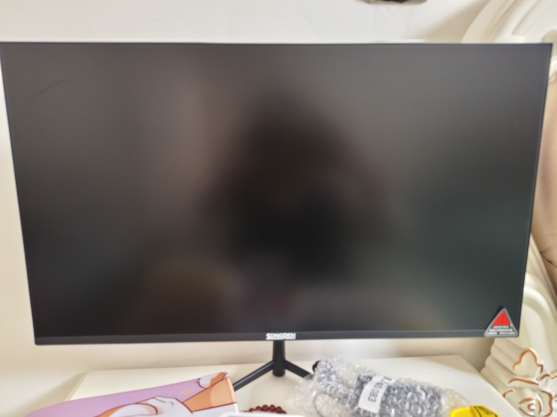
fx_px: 370
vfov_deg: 58.9
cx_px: 278
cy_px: 208
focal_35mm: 23
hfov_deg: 73.9
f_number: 1.88
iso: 2549
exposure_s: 1/16.7
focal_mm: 5.56
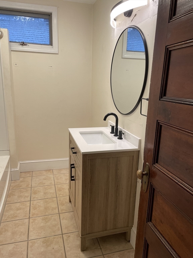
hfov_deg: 53.1
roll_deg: -1.1
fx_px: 193
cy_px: 129
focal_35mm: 26
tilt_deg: -14.3
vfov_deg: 67.3
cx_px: 96
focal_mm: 4.2
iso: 100
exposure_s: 1/120
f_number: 1.6
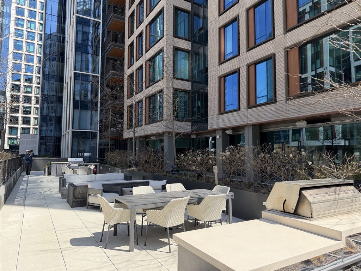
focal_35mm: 24
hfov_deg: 71.6
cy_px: 136
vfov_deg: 56.8
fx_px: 250
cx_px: 180
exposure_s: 1/2525
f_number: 1.78
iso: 100
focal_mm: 6.76
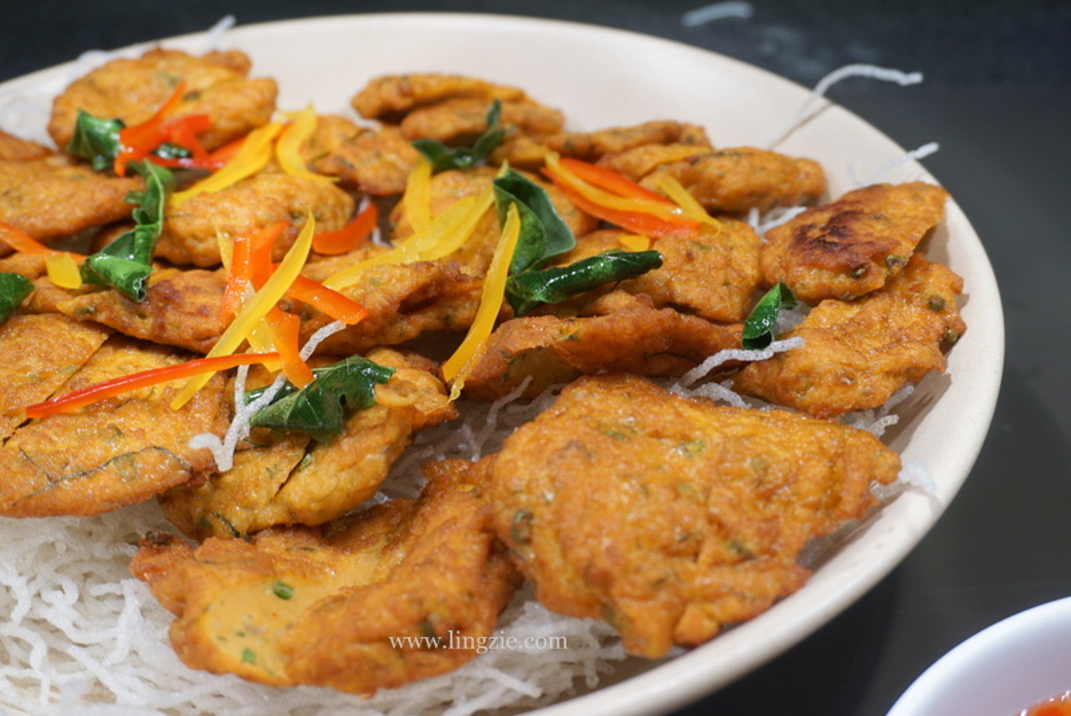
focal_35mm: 40
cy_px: 358
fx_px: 1206
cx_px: 536
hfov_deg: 47.9
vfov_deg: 33.1
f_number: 4.5
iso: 200
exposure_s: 1/60
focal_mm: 27
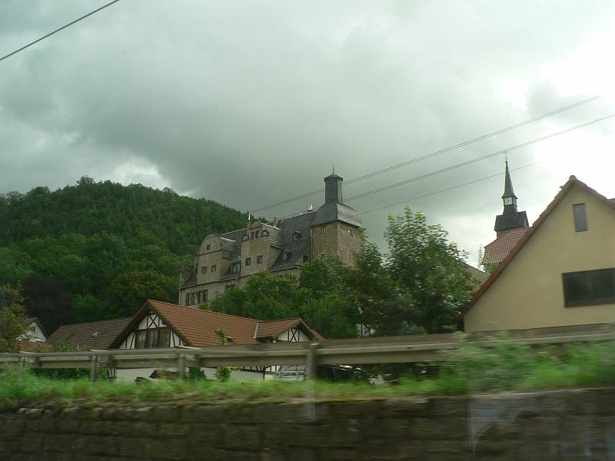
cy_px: 230
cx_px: 308
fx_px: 640
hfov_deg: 51.4
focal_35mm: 36
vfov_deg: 39.7
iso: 80
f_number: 4
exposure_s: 1/250
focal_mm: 6
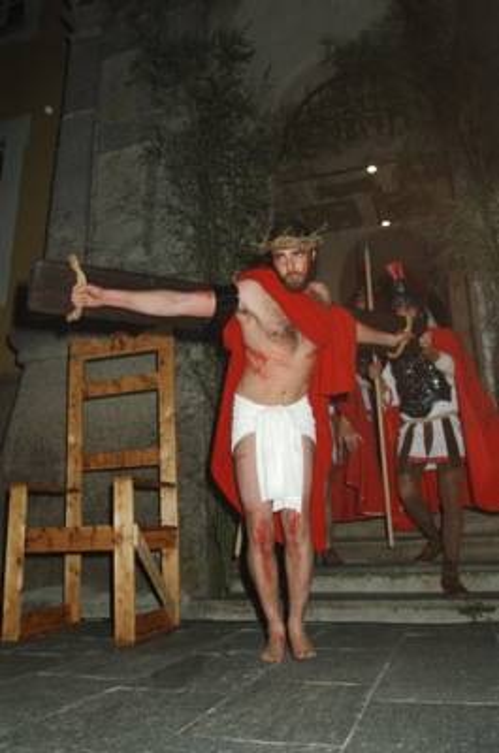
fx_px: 564
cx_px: 250
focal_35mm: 27
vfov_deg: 67.5
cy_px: 376
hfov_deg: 47.7
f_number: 5.6
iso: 400
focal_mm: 18
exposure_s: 1/60
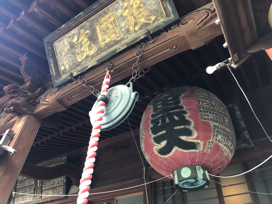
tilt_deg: +42.4
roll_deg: -3.2
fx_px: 220
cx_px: 136
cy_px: 102
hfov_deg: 63.4
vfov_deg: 49.7
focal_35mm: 28
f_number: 1.8
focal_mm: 3.99
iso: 80
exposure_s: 1/15
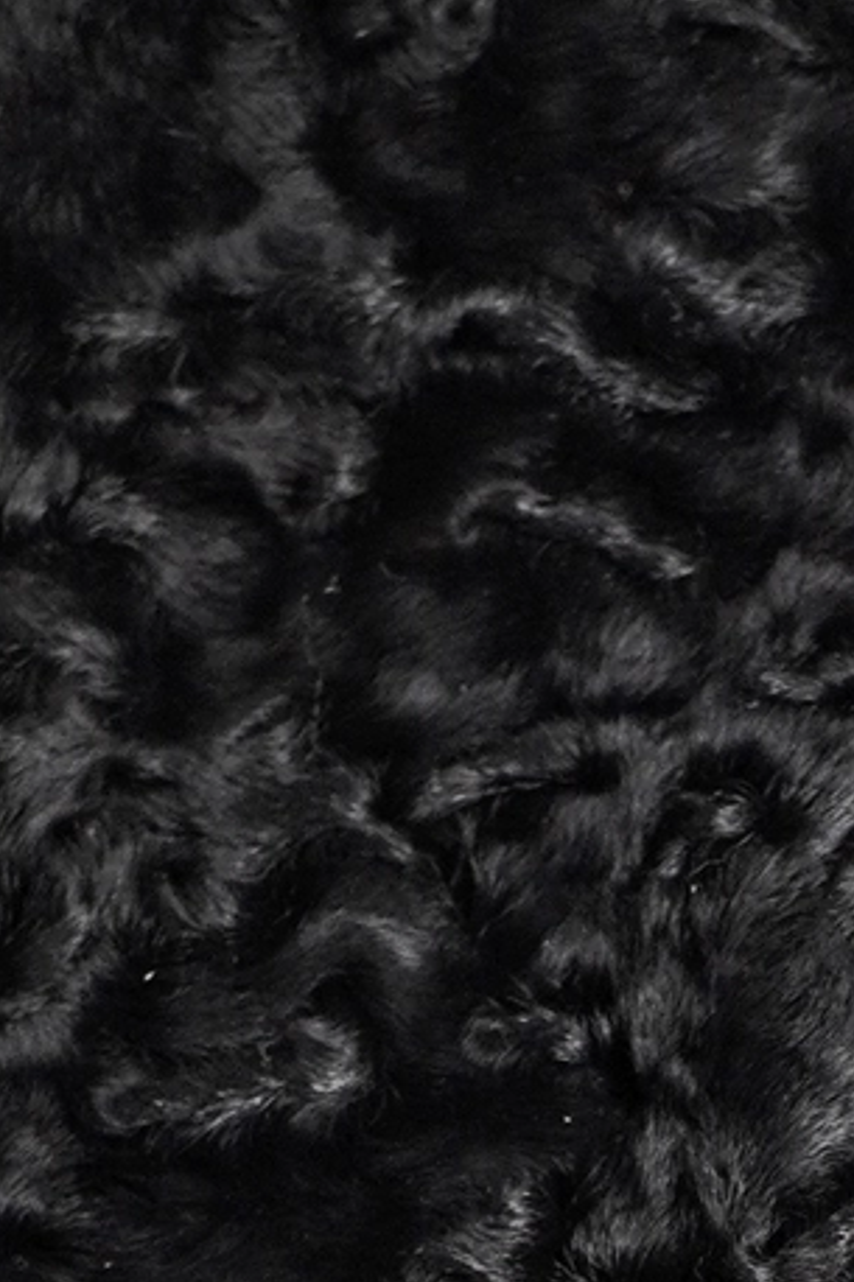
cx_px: 1282
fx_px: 10753
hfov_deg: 4.5
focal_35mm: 302
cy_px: 2698
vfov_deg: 6.6
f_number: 7.1
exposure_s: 1/30
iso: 320
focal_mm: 32
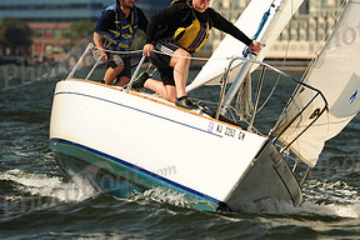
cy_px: 105
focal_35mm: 403
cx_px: 241
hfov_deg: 5.1
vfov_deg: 3.4
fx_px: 4030
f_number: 4.5
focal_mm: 200
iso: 320
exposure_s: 1/1250
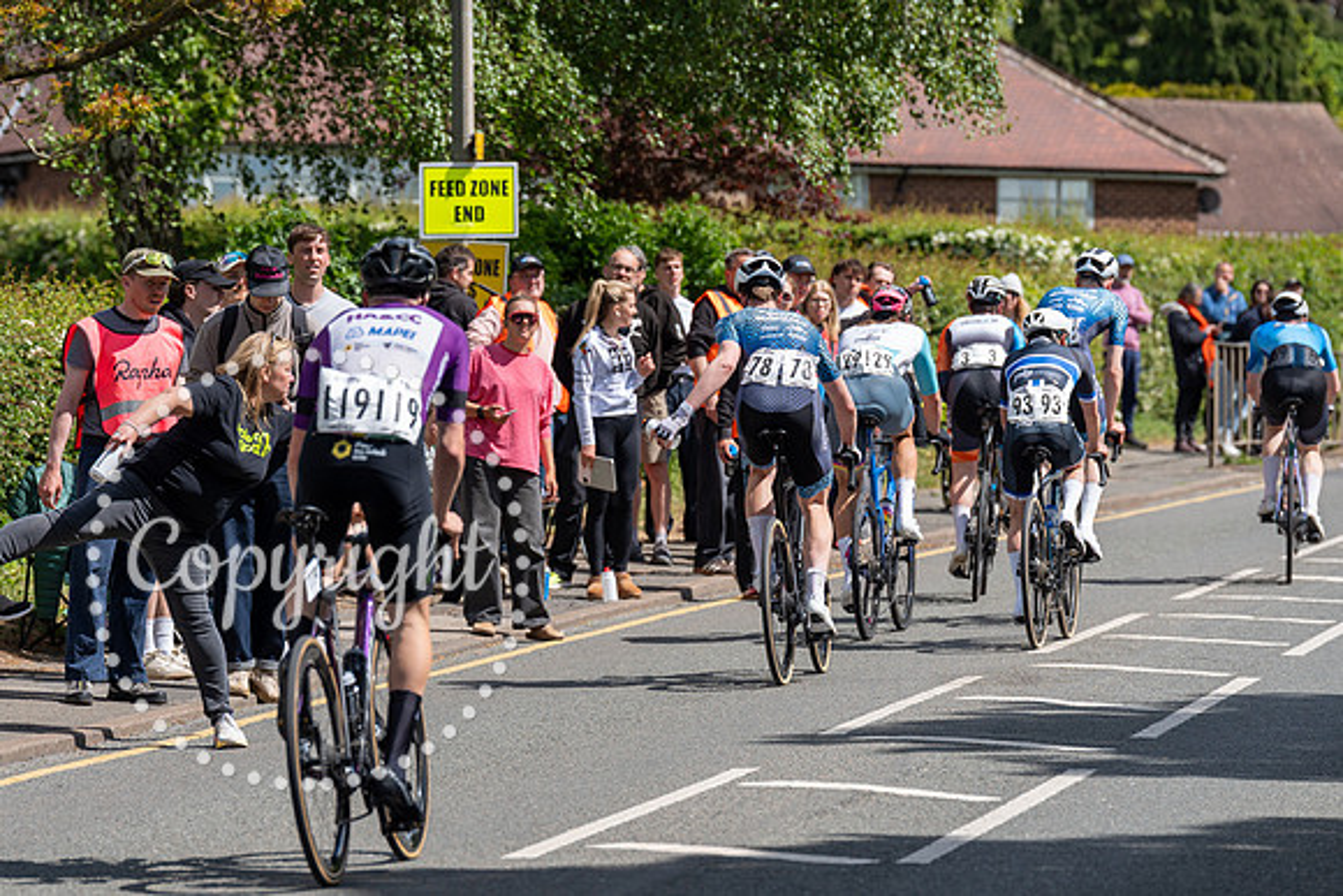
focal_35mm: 200
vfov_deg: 6.9
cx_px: 672
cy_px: 448
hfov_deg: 10.3
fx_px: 7463
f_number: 5.6
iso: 250
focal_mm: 200
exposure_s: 1/1000
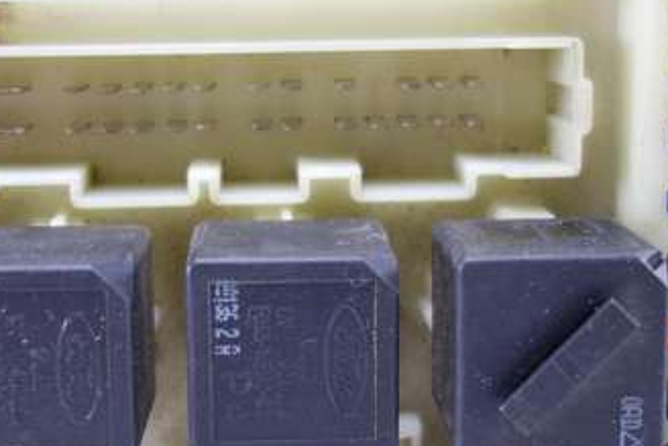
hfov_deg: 28.8
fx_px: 1299
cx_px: 322
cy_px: 215
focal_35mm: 70
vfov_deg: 19.5
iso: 125
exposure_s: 1/60
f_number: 1.8
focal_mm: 10.4
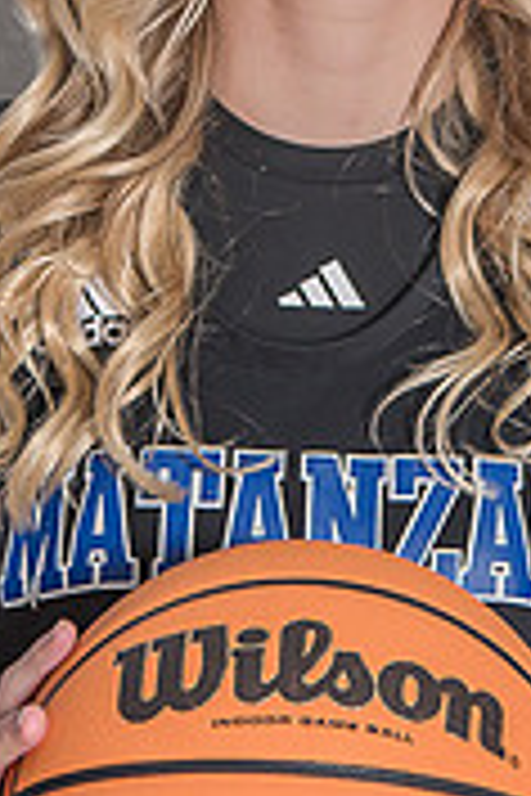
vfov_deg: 6.7
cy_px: 49
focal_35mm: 307
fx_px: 6792
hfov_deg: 4.5
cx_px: 409
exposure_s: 1/200
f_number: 4
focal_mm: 65
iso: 640
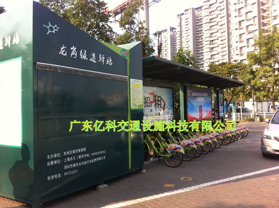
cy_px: 104
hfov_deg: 52.7
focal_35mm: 35
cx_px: 140
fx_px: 281
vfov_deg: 40.5
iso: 80
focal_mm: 3.85
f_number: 2.8
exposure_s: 1/335
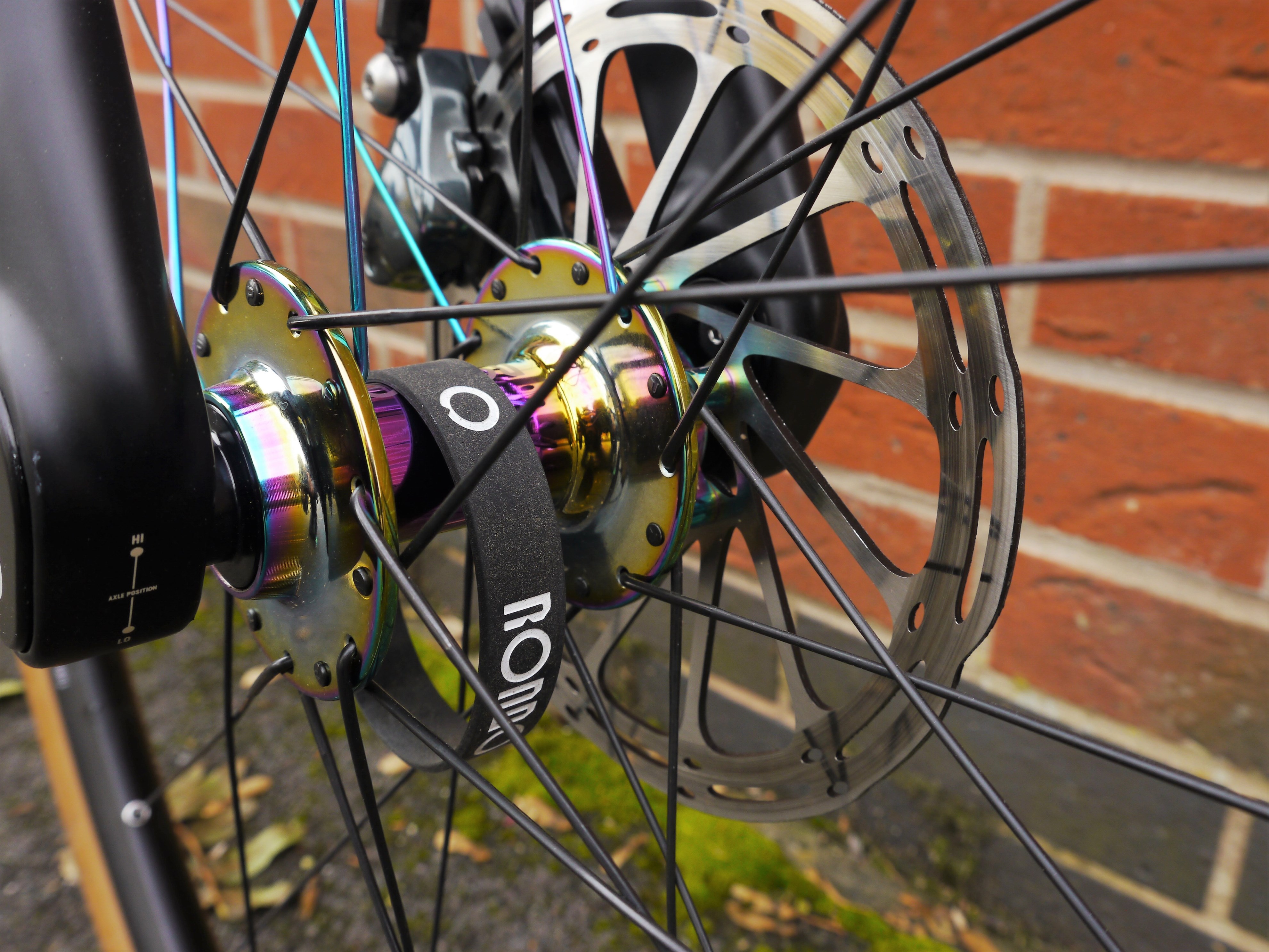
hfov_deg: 56.8
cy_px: 476
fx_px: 1173
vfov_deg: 44.2
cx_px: 634
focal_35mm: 32
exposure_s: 1/60
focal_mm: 16
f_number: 7.1
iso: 200
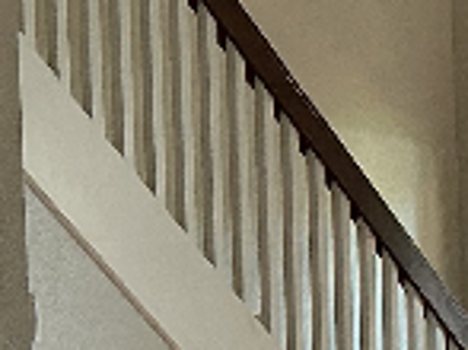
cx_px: 742
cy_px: 471
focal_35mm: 202
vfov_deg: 7.3
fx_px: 2729
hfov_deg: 9.5
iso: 50
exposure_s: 1/60
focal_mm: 3
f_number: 1.8
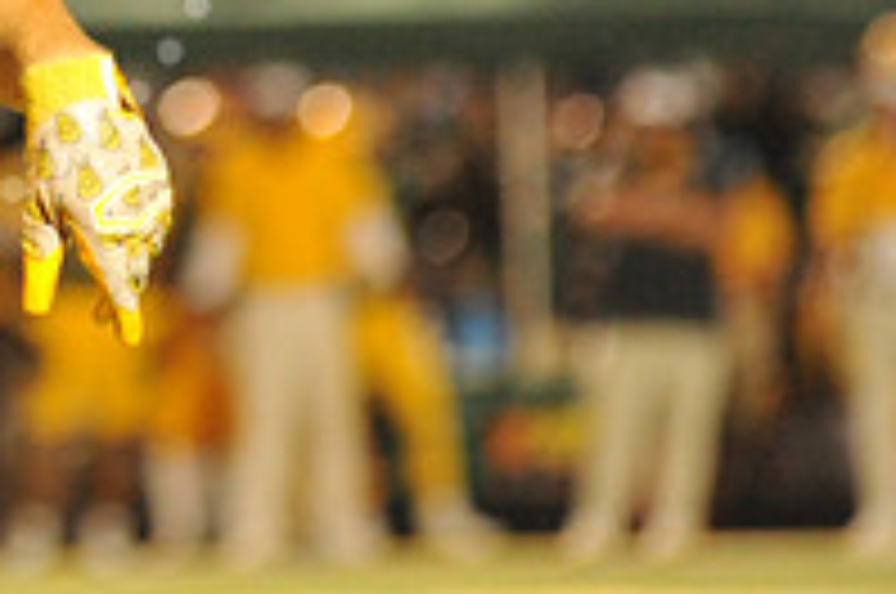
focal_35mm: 584
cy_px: -189
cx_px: -176
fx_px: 14512
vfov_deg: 2.3
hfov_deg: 3.5
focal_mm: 200
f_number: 4
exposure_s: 1/320
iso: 6400
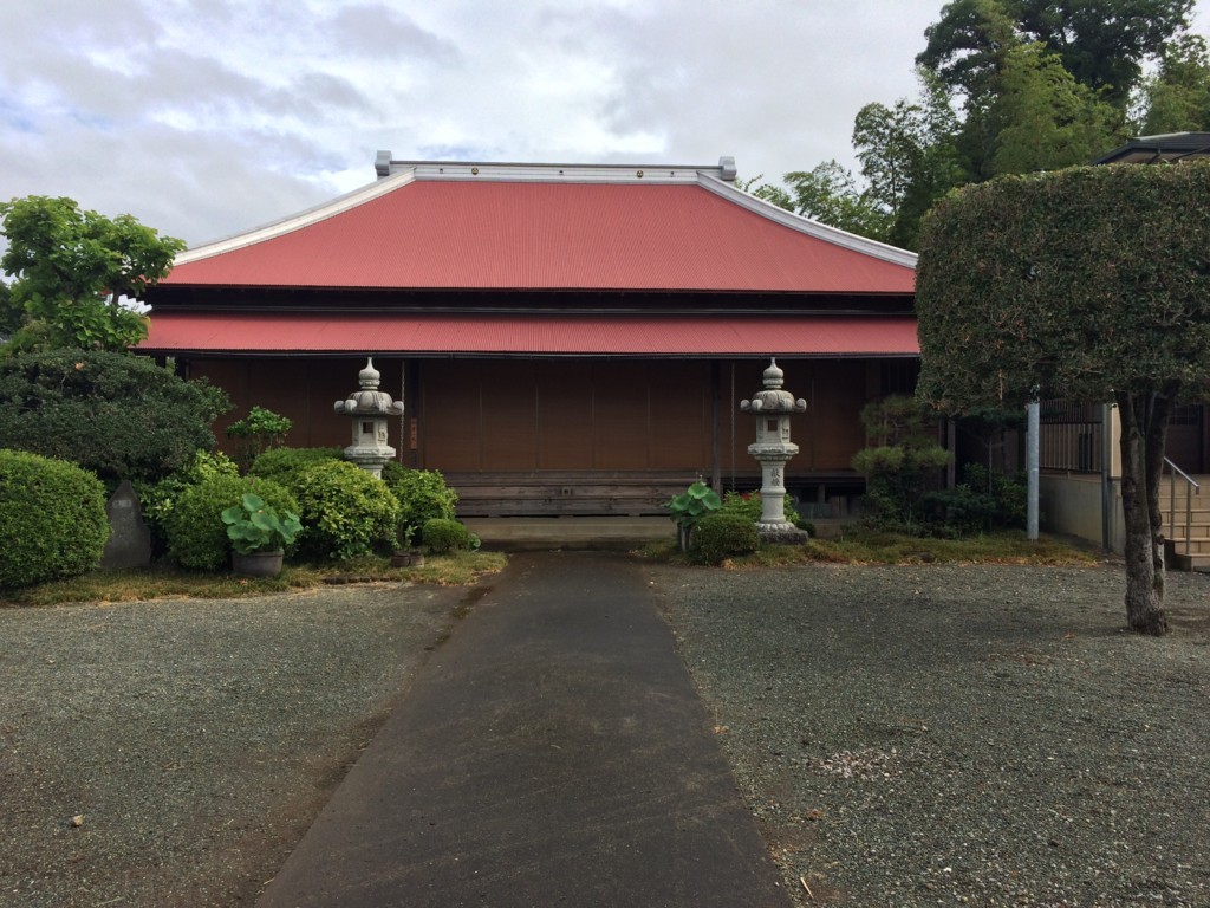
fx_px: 1014
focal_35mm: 29
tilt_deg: -4.8
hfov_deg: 61.7
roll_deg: -0.9
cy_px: 454
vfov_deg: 48.2
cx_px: 605
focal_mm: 4.15
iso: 32
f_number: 2.2
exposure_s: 1/2053
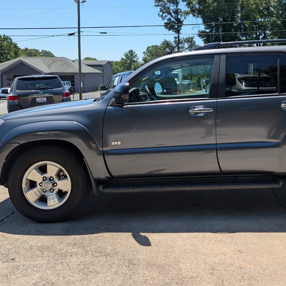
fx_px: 365
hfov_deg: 41.5
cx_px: 215
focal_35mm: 39
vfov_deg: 42.5
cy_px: 106
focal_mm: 6.9
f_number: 1.68
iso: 20
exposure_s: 1/877
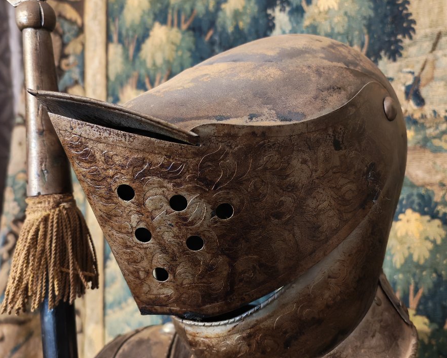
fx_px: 476
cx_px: 228
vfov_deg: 41.2
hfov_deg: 50.3
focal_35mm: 36
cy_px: 191
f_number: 1.9
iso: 2384
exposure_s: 1/50
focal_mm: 6.12
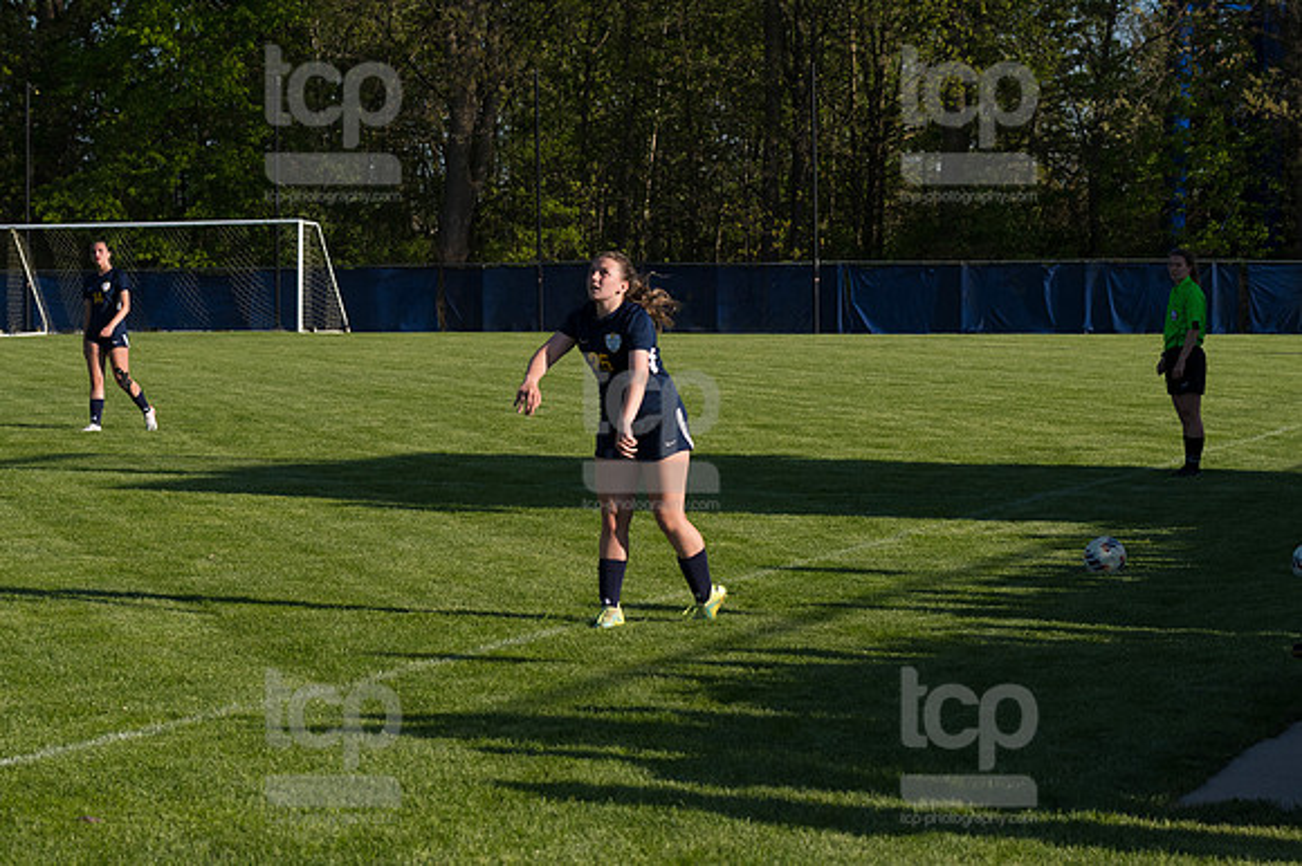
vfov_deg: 13.0
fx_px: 3795
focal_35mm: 105
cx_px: 651
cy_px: 433
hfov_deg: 19.5
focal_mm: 70
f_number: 5.6
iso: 250
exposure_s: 1/1600
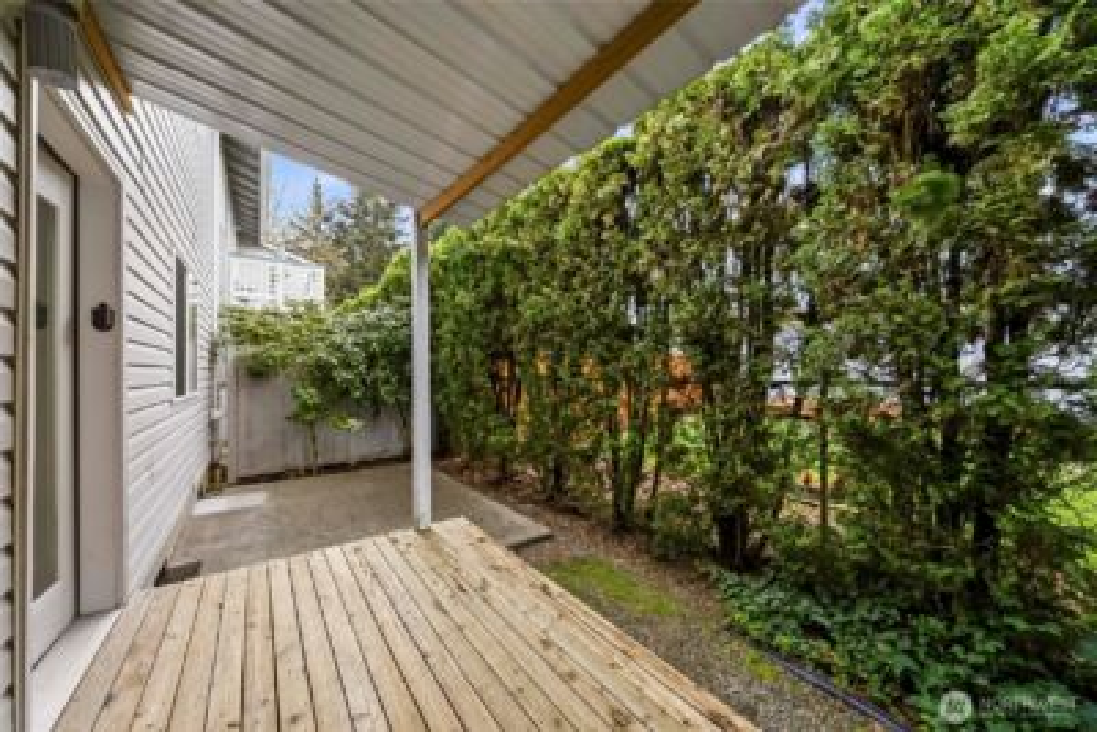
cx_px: 548
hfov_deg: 112.6
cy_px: 366
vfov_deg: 90.1
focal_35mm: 12
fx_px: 366
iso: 160
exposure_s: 1/30
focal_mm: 12
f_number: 7.1
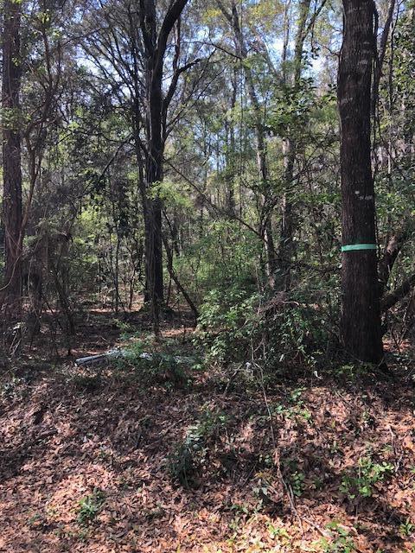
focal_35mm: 28
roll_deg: +0.1
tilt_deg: +1.1
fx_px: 448
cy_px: 276
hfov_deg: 49.7
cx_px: 208
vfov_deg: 63.4
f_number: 1.8
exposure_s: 1/130
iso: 20
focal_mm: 3.99
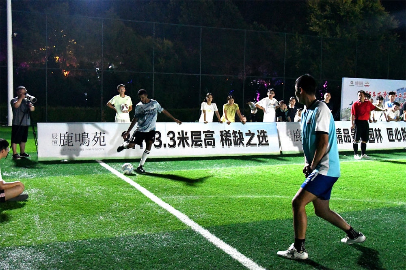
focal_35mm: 39
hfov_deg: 49.6
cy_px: 135
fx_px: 440
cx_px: 203
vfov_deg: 34.2
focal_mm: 26
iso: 12800
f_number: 4
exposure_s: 1/320
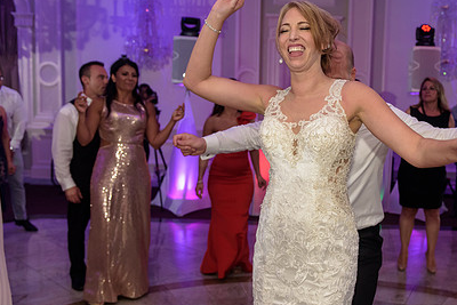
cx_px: 312
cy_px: 168
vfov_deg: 29.9
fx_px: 571
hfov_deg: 42.9
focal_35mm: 45
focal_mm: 31
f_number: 3.2
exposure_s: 1/125
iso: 1600
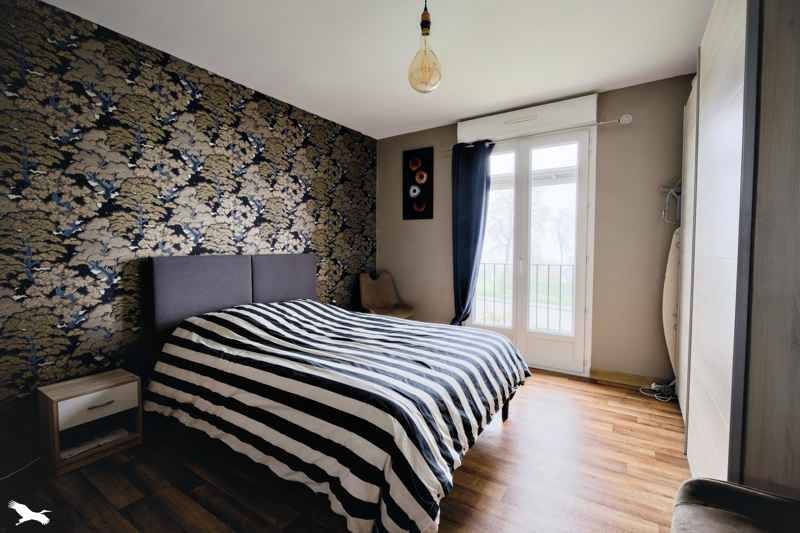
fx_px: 355
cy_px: 266
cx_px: 400
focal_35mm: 16
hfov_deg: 96.7
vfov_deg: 73.7
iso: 800
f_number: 8
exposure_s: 1/125
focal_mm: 16
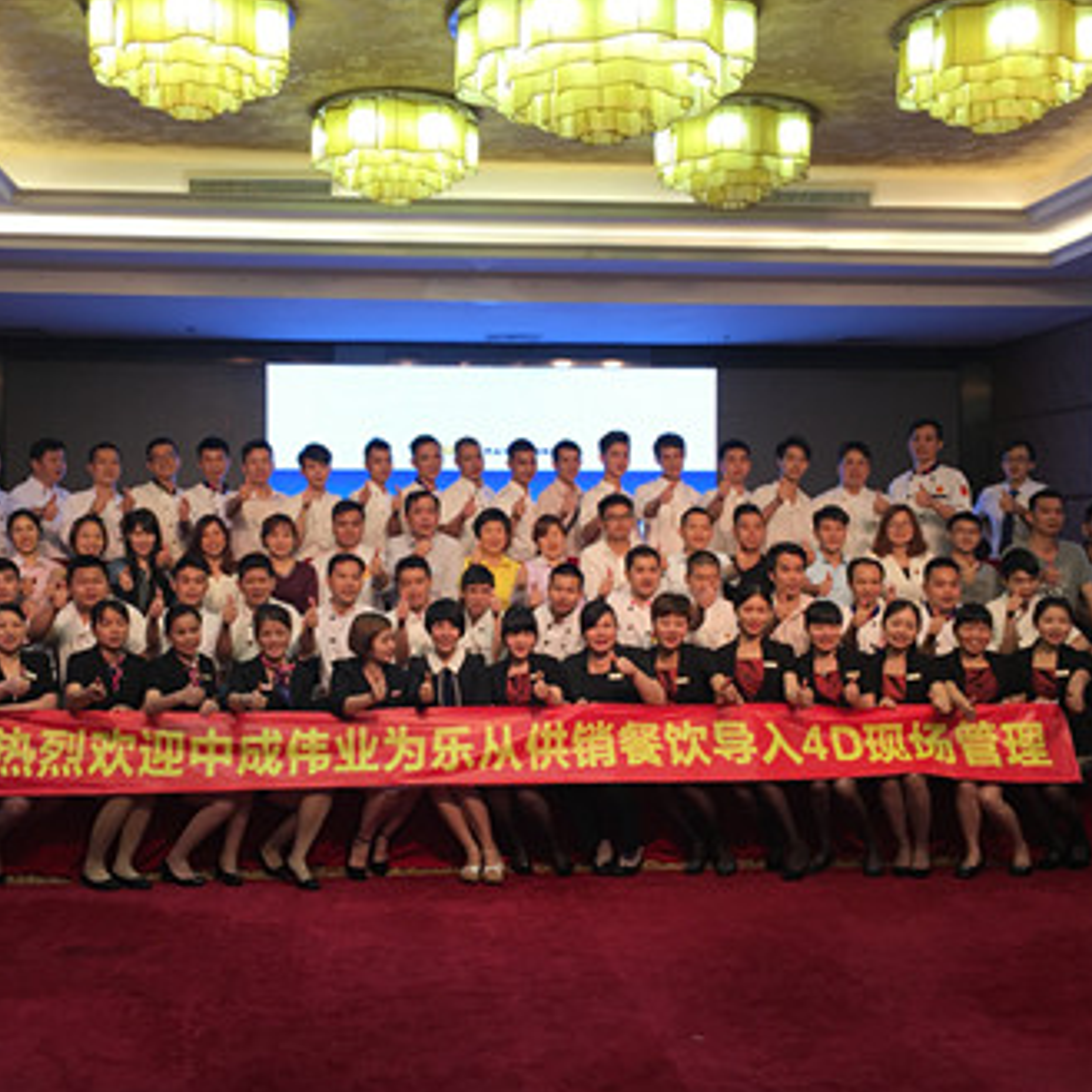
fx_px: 1392
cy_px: 559
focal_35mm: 39
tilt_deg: -0.2
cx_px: 471
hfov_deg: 42.7
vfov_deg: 42.8
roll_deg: -0.2
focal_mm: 4.15
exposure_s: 1/33
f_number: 2.2
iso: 25
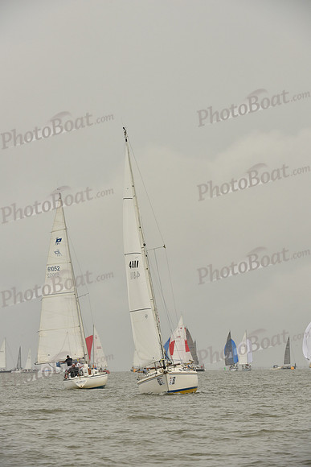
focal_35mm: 200
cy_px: 234
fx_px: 2590
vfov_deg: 10.3
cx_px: 156
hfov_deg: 6.9
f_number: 9
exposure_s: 1/1000
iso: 400
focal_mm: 200
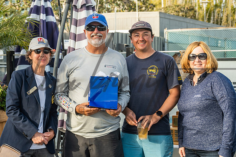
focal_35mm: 74
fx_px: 485
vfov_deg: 18.4
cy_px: 64
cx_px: 96
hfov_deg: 27.3
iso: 320
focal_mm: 60
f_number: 6
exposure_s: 1/200
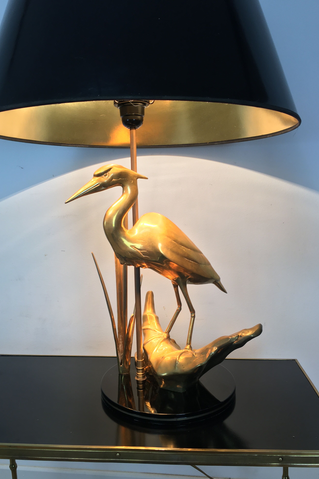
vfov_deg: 60.3
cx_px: 148
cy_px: 244
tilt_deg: -9.0
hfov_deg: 42.3
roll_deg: +1.8
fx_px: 412
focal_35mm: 31
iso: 25
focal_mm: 4.15
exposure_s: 1/50
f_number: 2.2
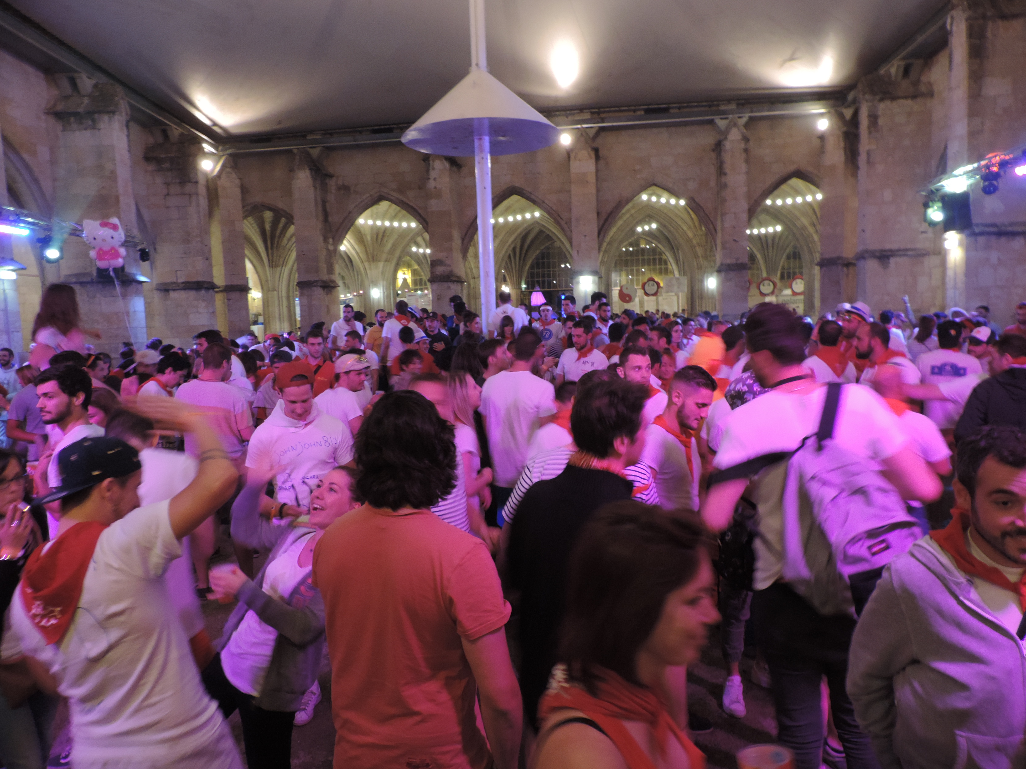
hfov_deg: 71.6
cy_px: 384
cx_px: 513
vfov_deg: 56.8
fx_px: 711
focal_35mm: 24
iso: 400
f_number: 3
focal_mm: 4.3
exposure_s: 1/10
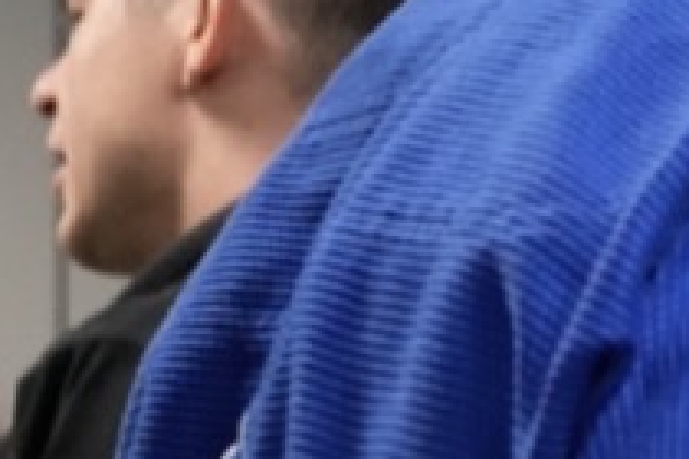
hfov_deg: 7.2
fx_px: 4931
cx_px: 2005
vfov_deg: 5.2
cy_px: 916
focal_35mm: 258
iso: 4000
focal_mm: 38.7
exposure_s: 1/100
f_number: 5
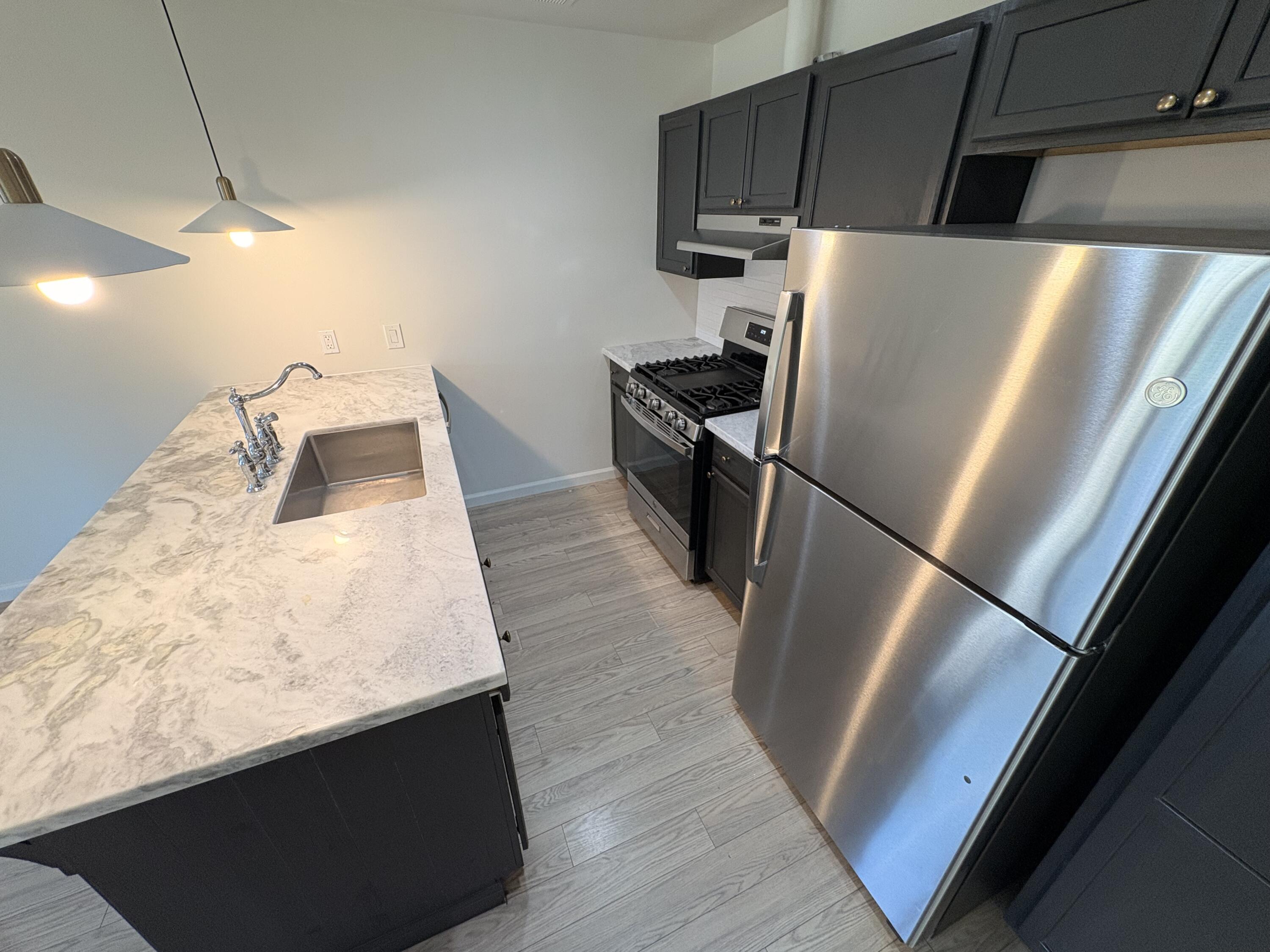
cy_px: 476
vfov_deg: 85.7
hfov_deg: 102.1
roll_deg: +0.7
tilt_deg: -27.3
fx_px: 514
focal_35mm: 14
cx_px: 635
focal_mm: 2.22
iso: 200
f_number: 2.2
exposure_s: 1/120
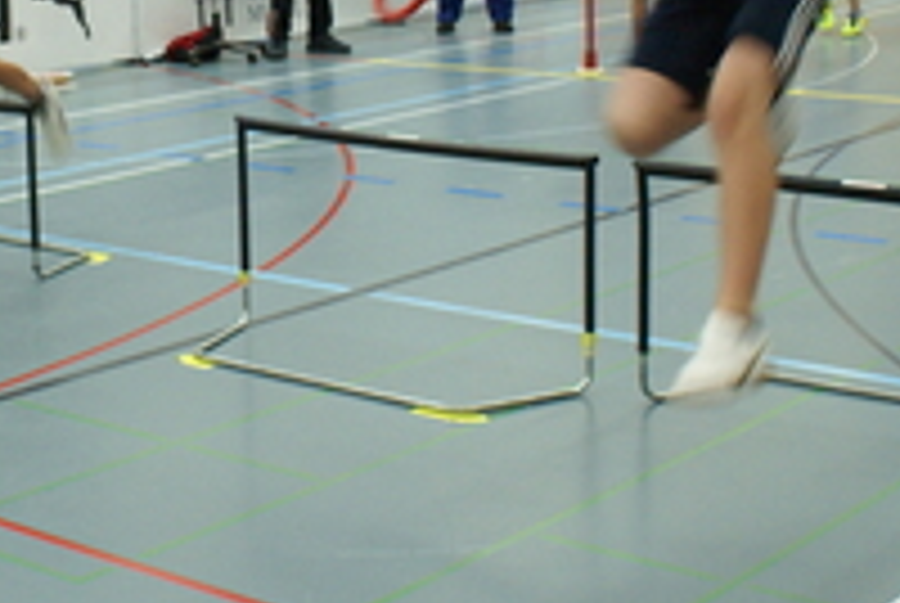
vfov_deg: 16.2
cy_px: -137
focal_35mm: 81
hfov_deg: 24.5
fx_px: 2028
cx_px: 130
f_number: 4
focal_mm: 20
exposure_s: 1/60
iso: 800
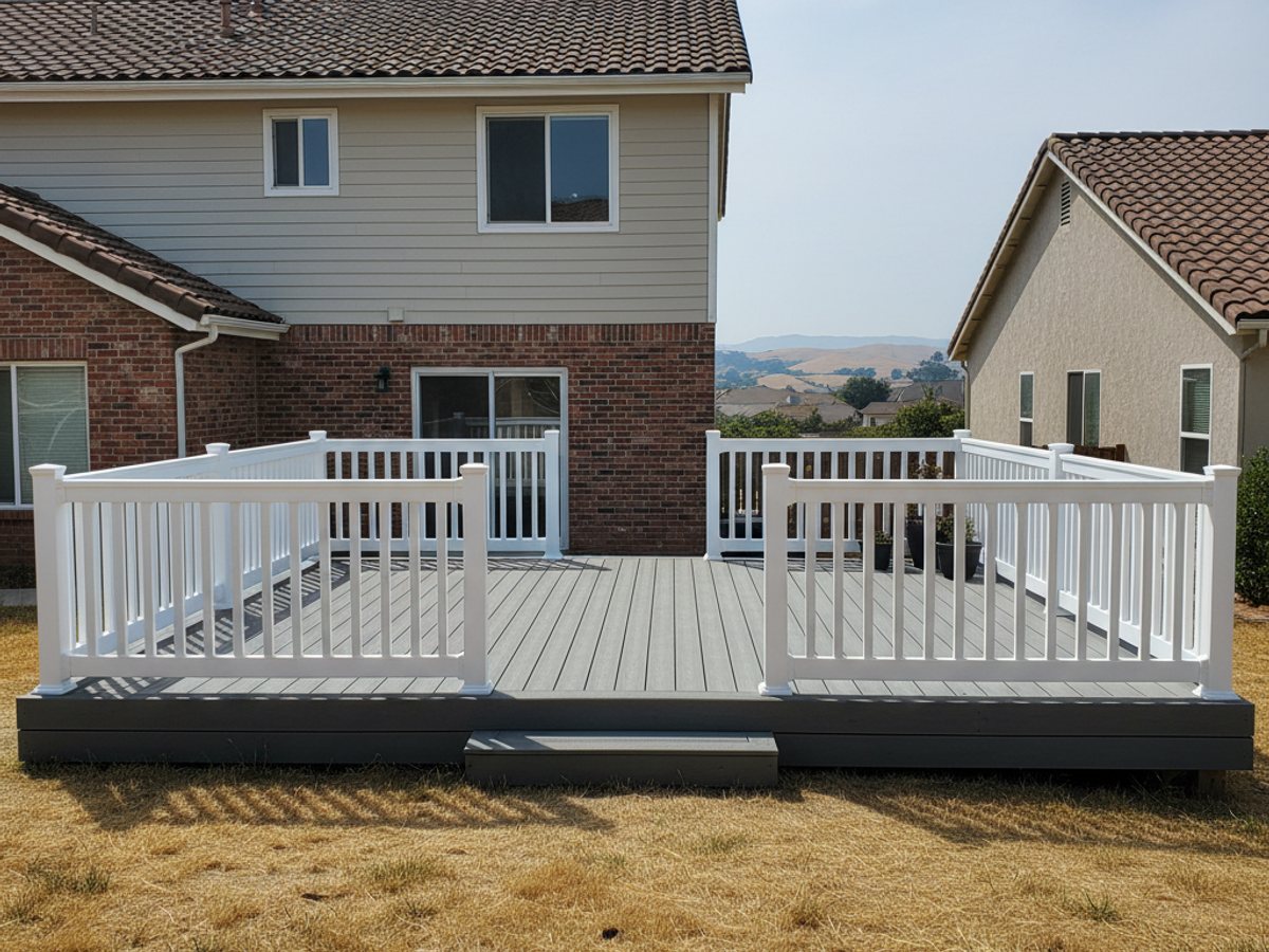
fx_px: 843
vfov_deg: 58.9
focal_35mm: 23
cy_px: 476
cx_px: 634
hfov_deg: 73.9
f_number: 1.8
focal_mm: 6.4
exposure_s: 1/1759
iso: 480
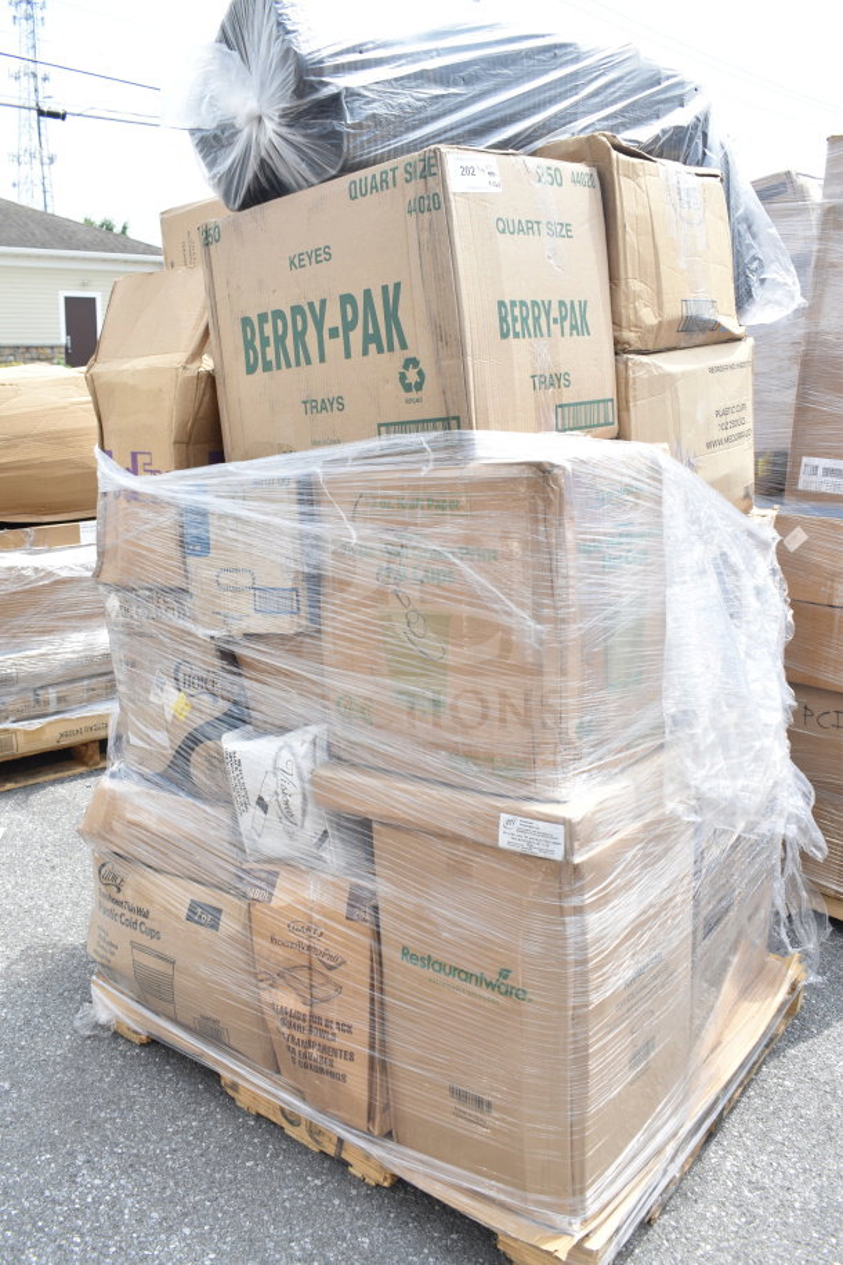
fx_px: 1054
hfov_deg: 43.6
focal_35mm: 30
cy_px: 632
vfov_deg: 61.9
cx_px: 422
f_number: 7.1
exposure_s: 1/200
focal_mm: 20
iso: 200
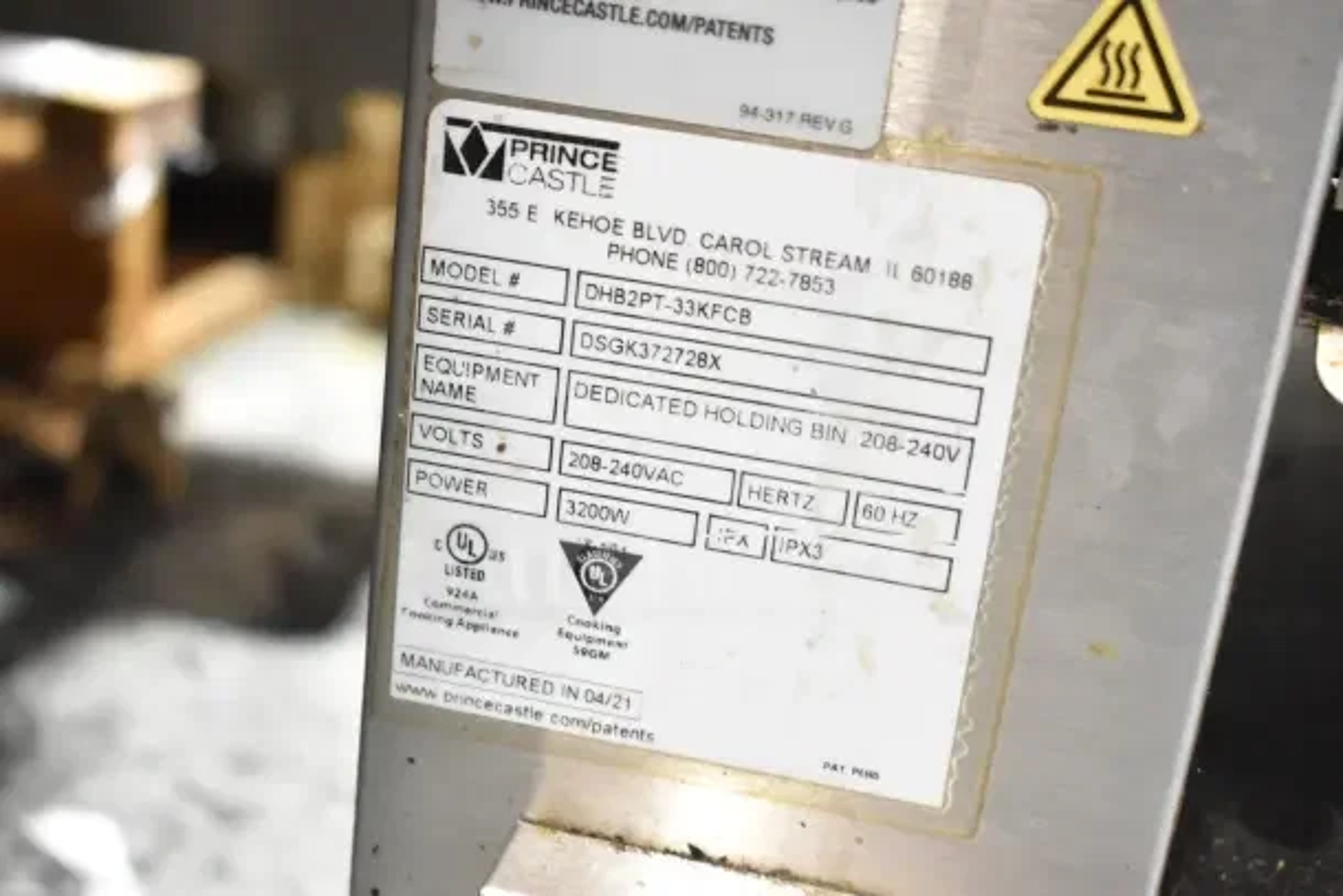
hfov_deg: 38.9
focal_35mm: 51
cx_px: 672
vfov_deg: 26.5
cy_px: 448
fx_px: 1903
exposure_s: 1/50
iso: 2500
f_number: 4.5
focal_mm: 34
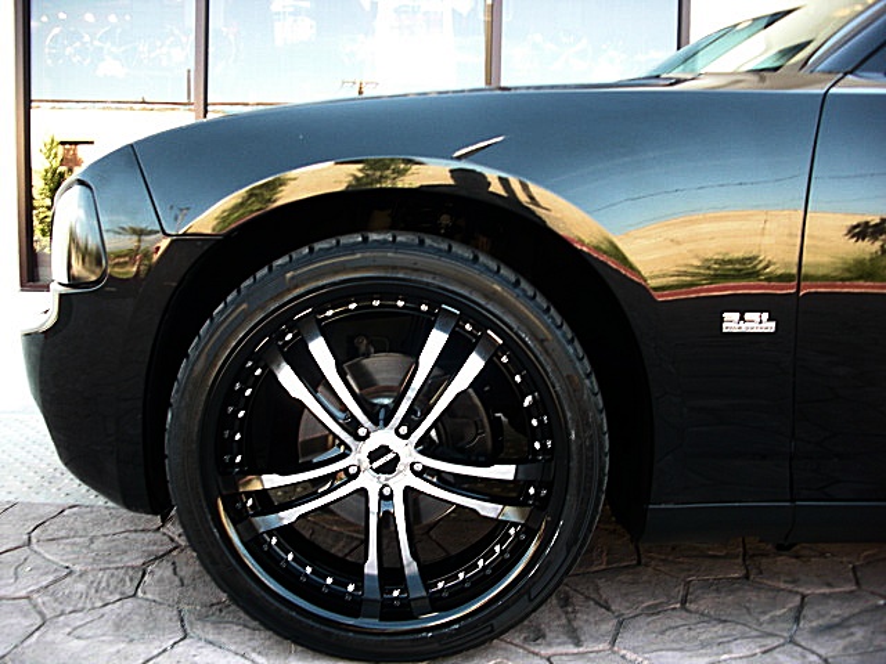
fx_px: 921
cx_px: 443
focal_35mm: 36
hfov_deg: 51.4
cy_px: 332
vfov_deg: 39.7
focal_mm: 6.3
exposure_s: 1/60
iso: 100
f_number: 2.8
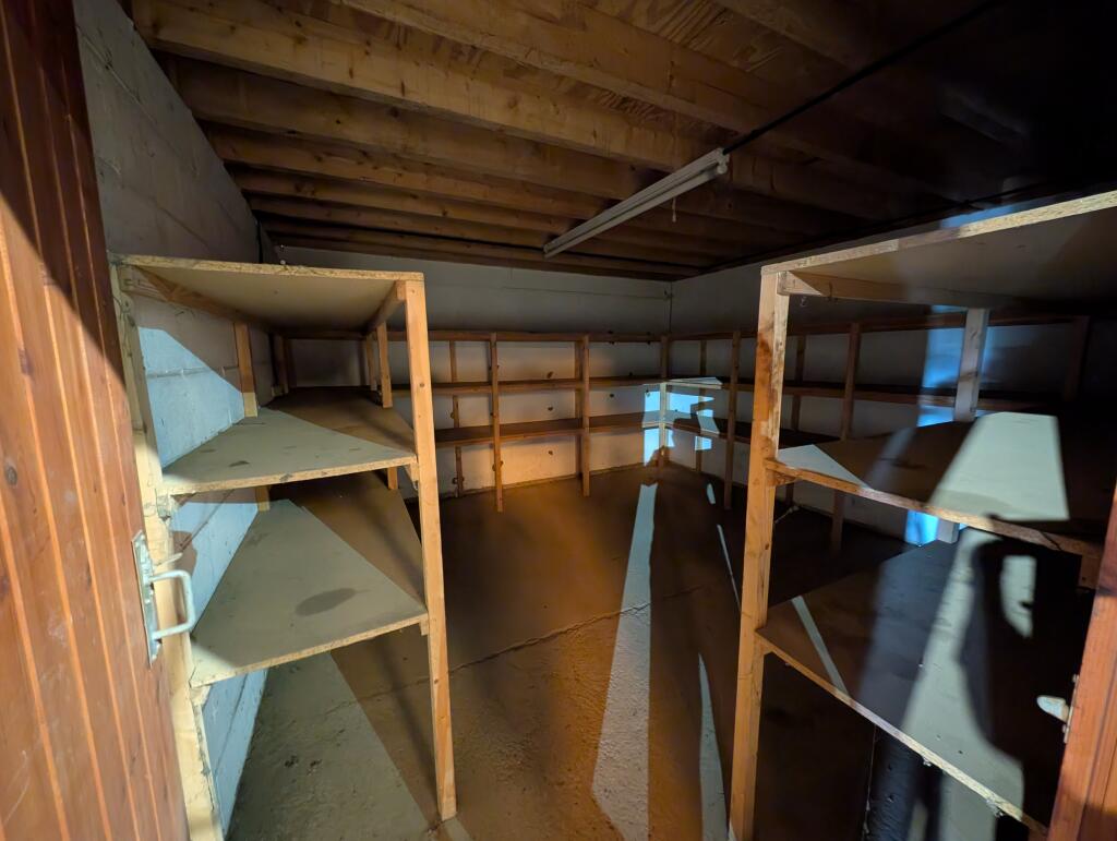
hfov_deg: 110.5
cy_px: 420
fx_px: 388
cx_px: 558
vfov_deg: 94.6
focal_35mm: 12
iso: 2971
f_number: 1.95
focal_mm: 2.23
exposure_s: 1/16.7
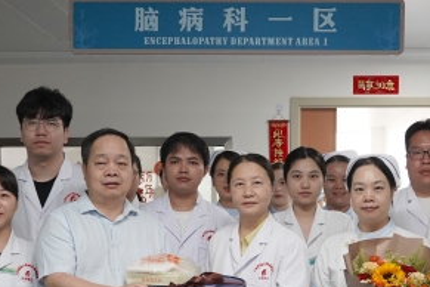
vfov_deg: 20.2
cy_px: 252
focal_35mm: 66
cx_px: 253
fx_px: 788
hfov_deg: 30.5
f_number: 4
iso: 2500
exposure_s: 1/160
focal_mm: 24
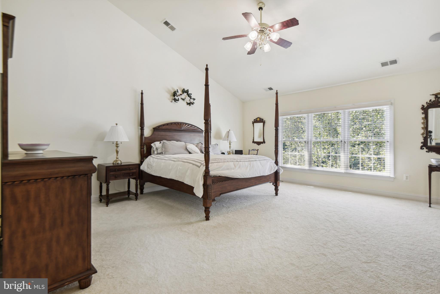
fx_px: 196
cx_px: 220
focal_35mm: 16
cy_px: 147
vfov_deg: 73.7
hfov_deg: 96.7
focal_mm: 16
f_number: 8
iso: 200
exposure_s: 1/25
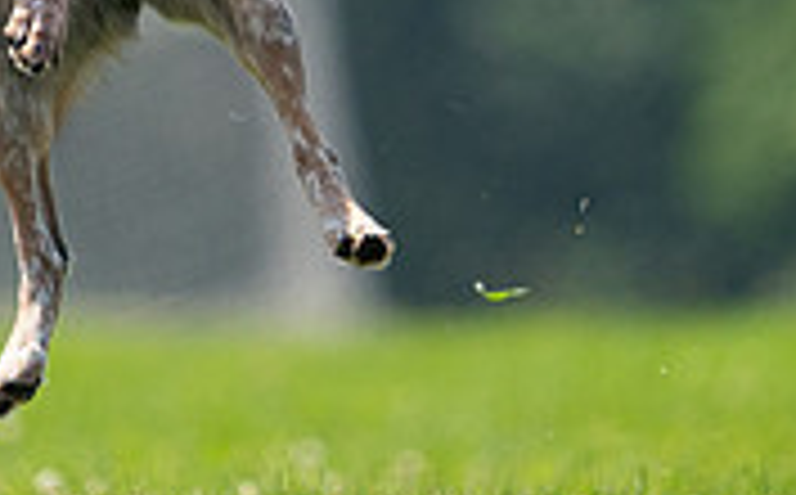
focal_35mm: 1659
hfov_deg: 1.3
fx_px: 35933
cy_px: -227
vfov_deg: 0.8
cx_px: 94
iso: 1600
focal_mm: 496
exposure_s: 1/4000
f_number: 6.3
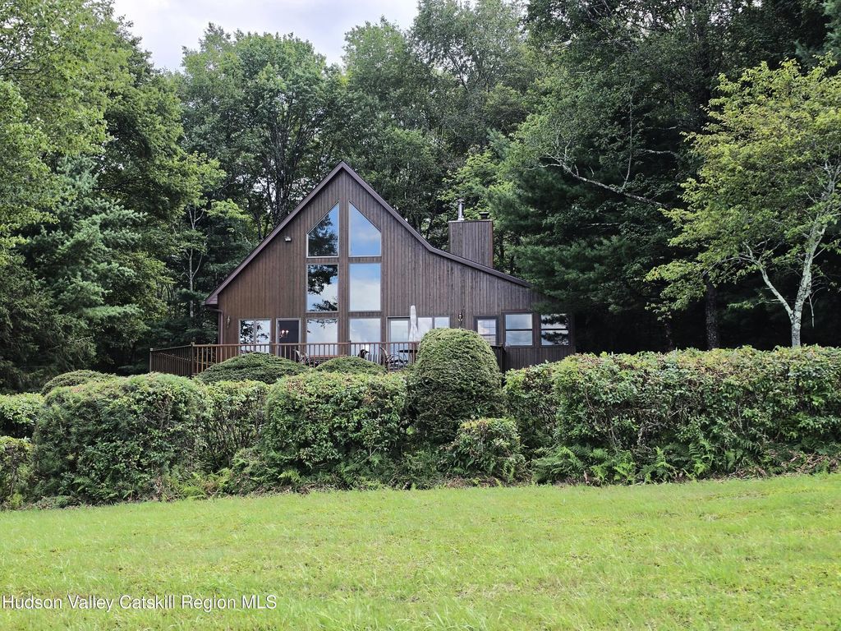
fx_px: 1118
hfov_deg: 41.2
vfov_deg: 31.5
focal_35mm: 46
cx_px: 420
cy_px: 316
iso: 32
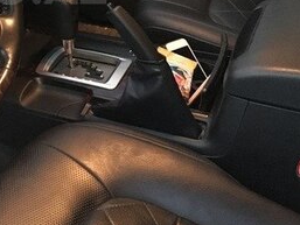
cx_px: -13
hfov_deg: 25.4
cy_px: -13
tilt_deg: -22.1
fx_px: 624
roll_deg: +4.2
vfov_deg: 19.7
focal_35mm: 72
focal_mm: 3.99
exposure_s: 1/4
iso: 200
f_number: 1.8
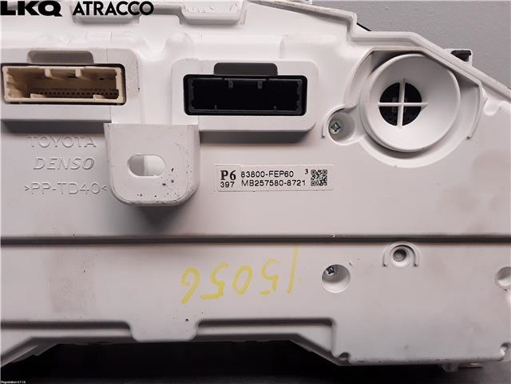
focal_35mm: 28
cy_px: 192
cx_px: 256
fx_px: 413
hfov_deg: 63.4
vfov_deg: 49.7
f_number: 1.9
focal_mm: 2.91
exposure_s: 1/219
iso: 100
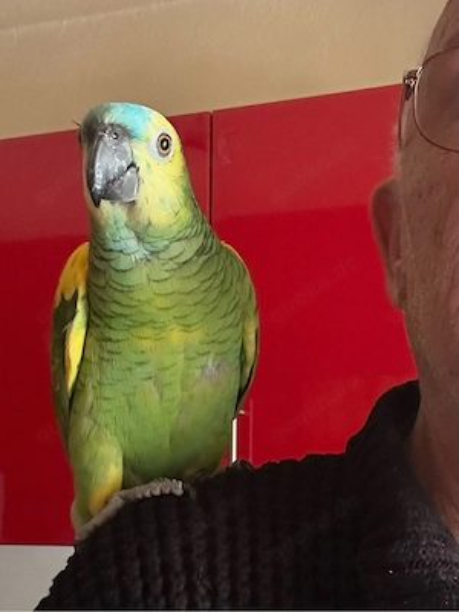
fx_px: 530
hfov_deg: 46.8
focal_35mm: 30
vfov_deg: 60.0
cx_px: 230
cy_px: 306
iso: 320
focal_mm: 2.69
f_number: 1.9
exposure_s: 1/48
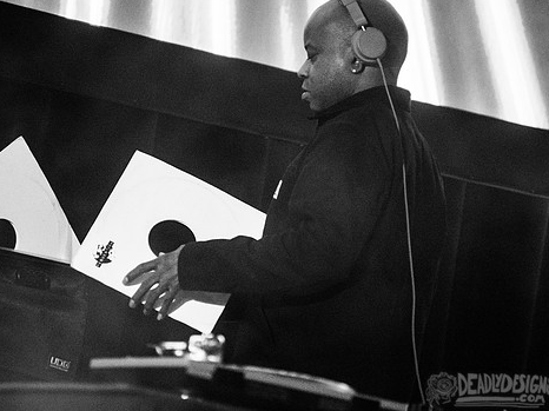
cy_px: 190
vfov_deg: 5.3
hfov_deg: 7.1
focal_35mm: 279
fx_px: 4423
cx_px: 280
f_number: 3.2
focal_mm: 200
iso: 3200
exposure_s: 1/160
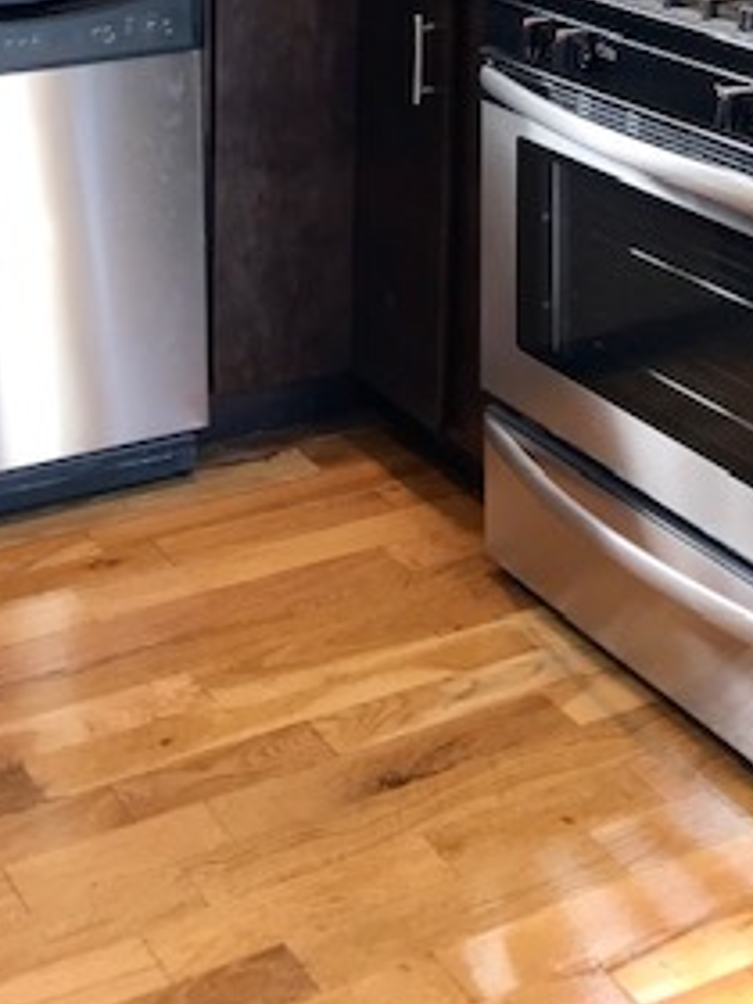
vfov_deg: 27.5
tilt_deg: -7.1
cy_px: -122
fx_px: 1856
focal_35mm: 64
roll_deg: +0.7
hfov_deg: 22.7
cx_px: 176
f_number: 1.8
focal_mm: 3.99
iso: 32
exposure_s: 1/30
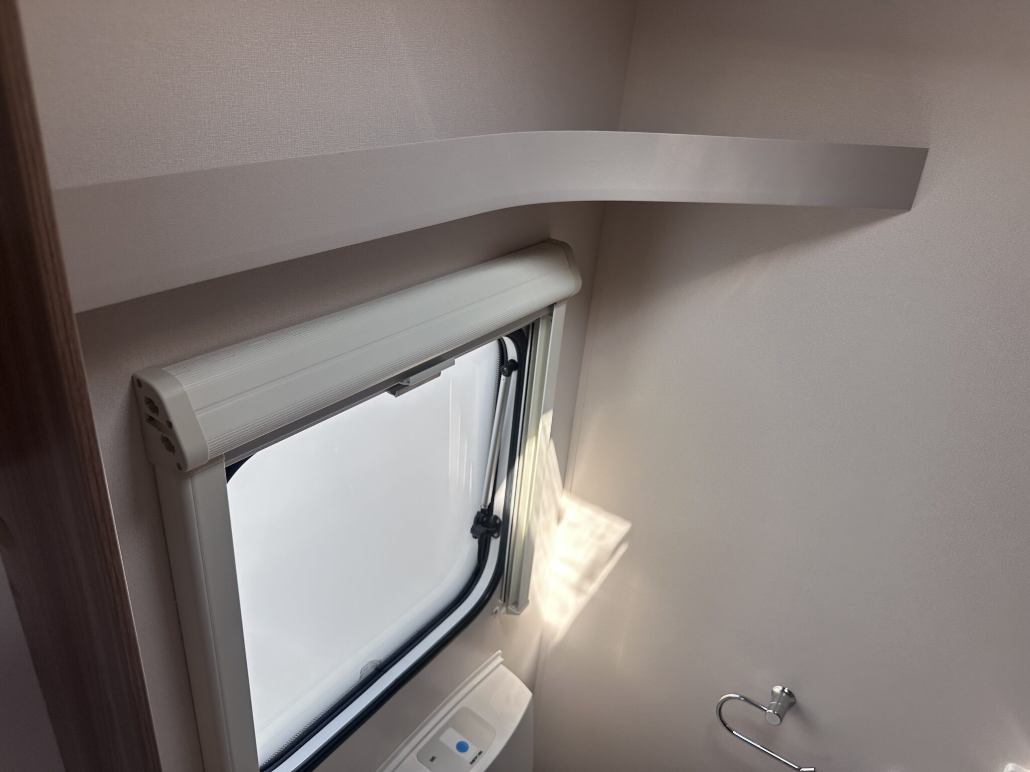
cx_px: 515
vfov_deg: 56.8
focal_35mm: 24
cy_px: 386
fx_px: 714
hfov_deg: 71.6
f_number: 1.78
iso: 80
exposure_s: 1/373
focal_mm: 6.86
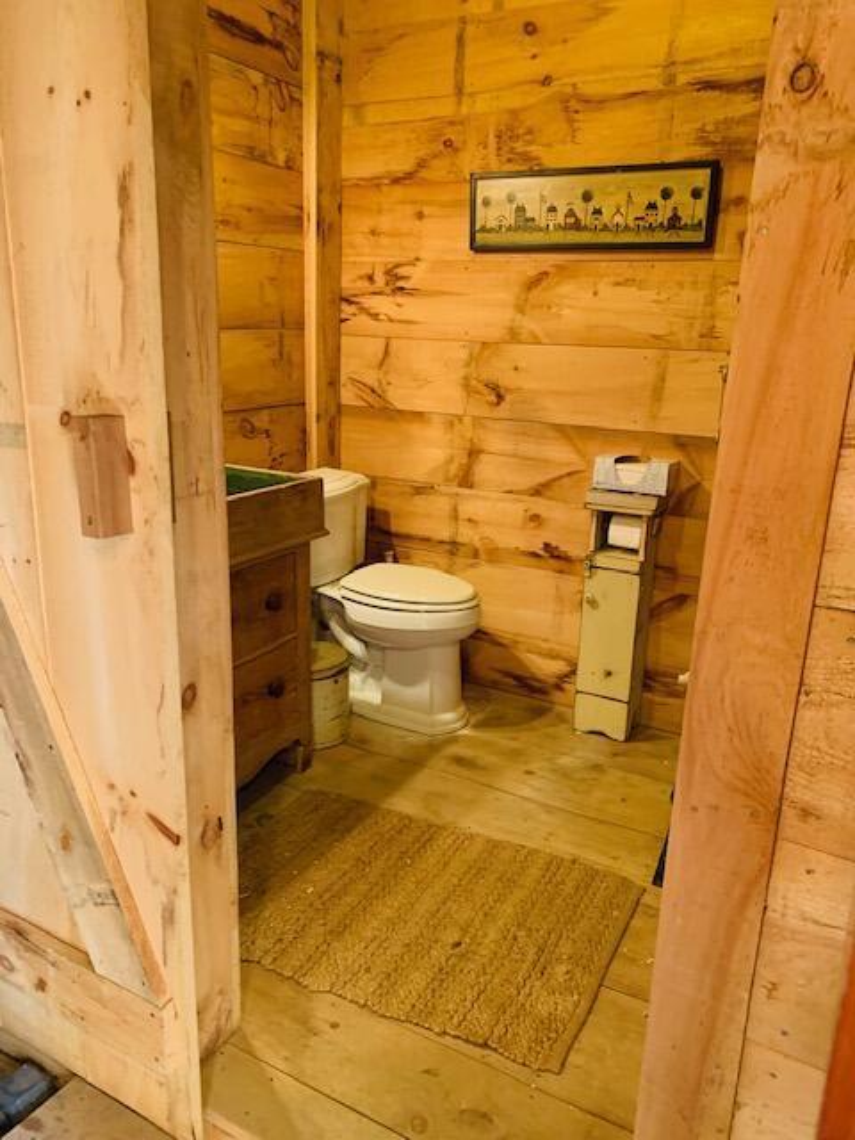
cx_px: 428
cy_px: 570
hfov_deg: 53.1
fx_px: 856
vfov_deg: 67.3
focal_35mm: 26
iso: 400
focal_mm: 4.25
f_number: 1.8
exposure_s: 1/60
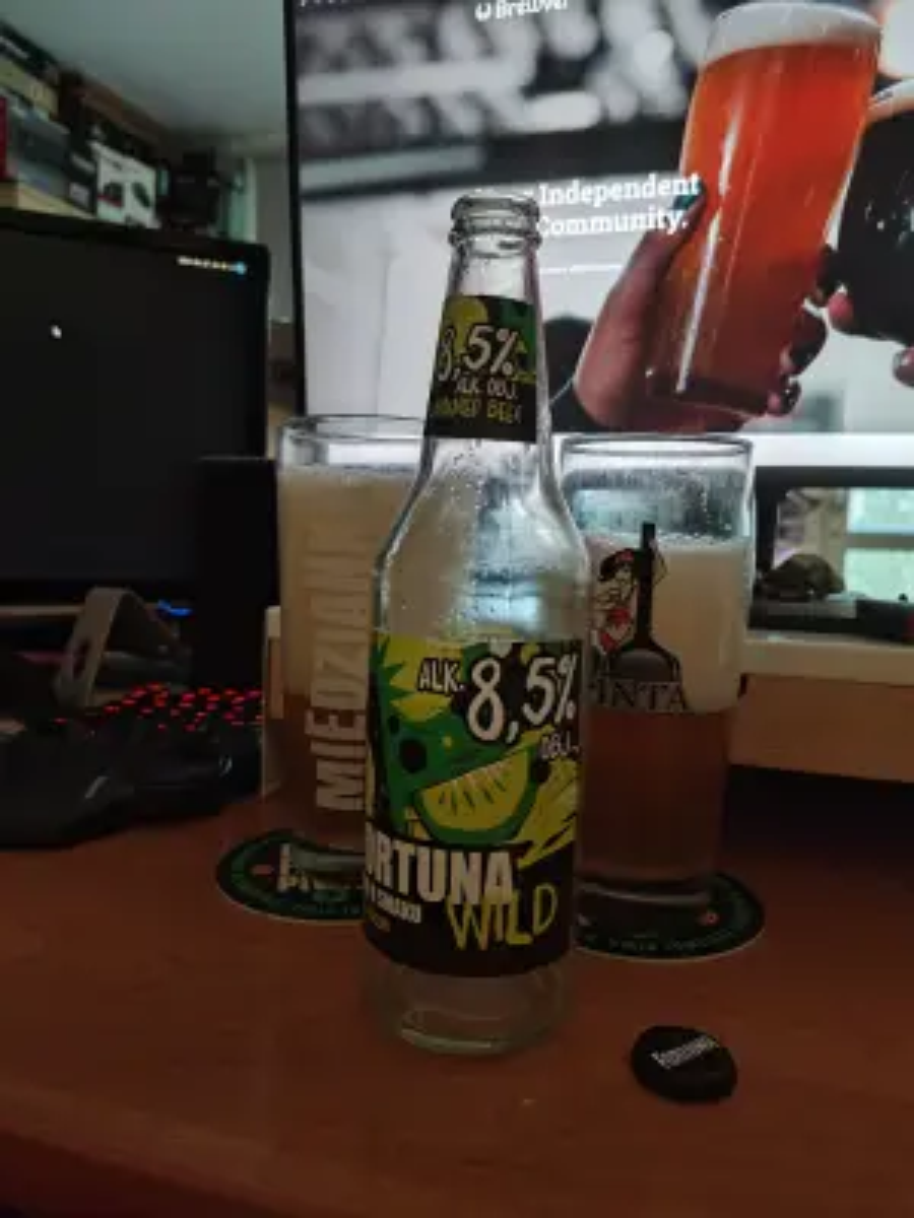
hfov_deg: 58.9
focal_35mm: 23
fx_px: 810
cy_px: 609
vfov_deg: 73.9
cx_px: 457
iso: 227
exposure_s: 1/15.2
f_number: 1.88
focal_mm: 5.56
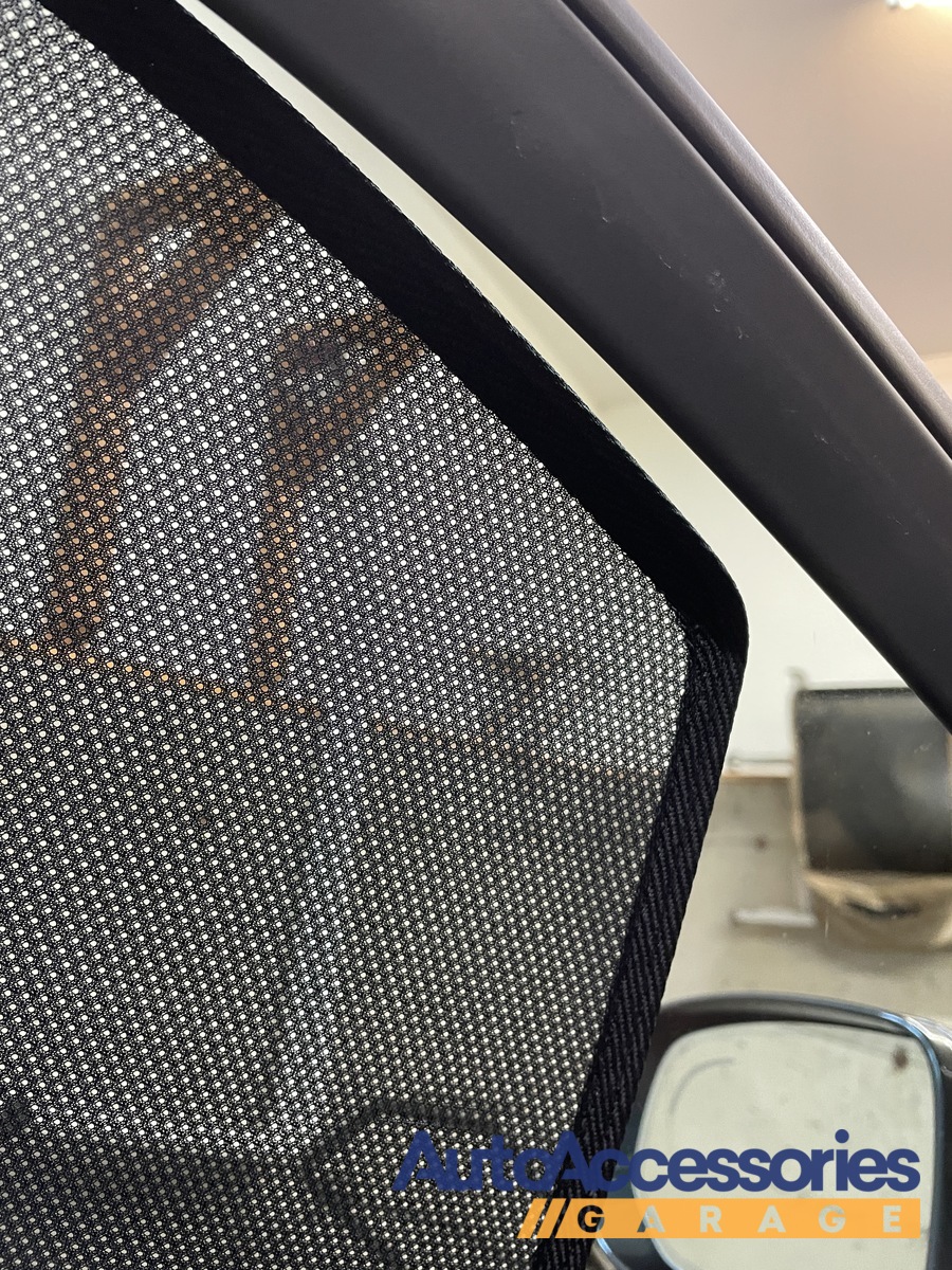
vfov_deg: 67.3
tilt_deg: +14.9
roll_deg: -0.7
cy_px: 635
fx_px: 953
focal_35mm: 26
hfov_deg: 53.1
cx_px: 476
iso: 400
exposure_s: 1/60
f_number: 1.6
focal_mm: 4.2
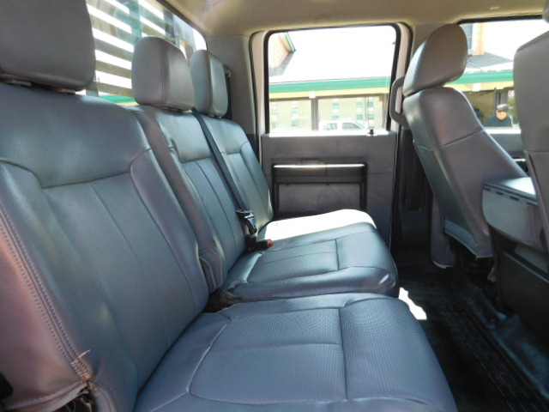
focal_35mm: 23
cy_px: 206
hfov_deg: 73.9
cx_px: 274
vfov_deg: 58.9
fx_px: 365
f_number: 3
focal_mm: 4
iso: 125
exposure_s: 1/125
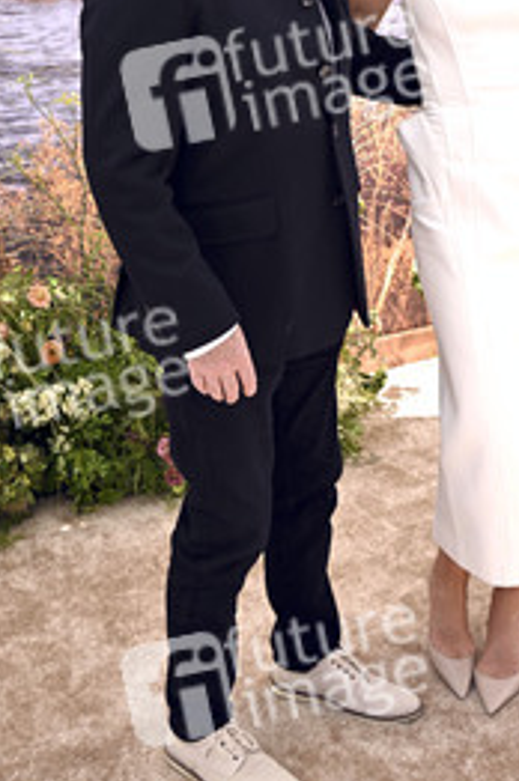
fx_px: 1192
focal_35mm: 55
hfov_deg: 24.4
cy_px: 230
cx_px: 361
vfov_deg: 35.7
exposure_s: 1/320
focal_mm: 36
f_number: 8
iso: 250
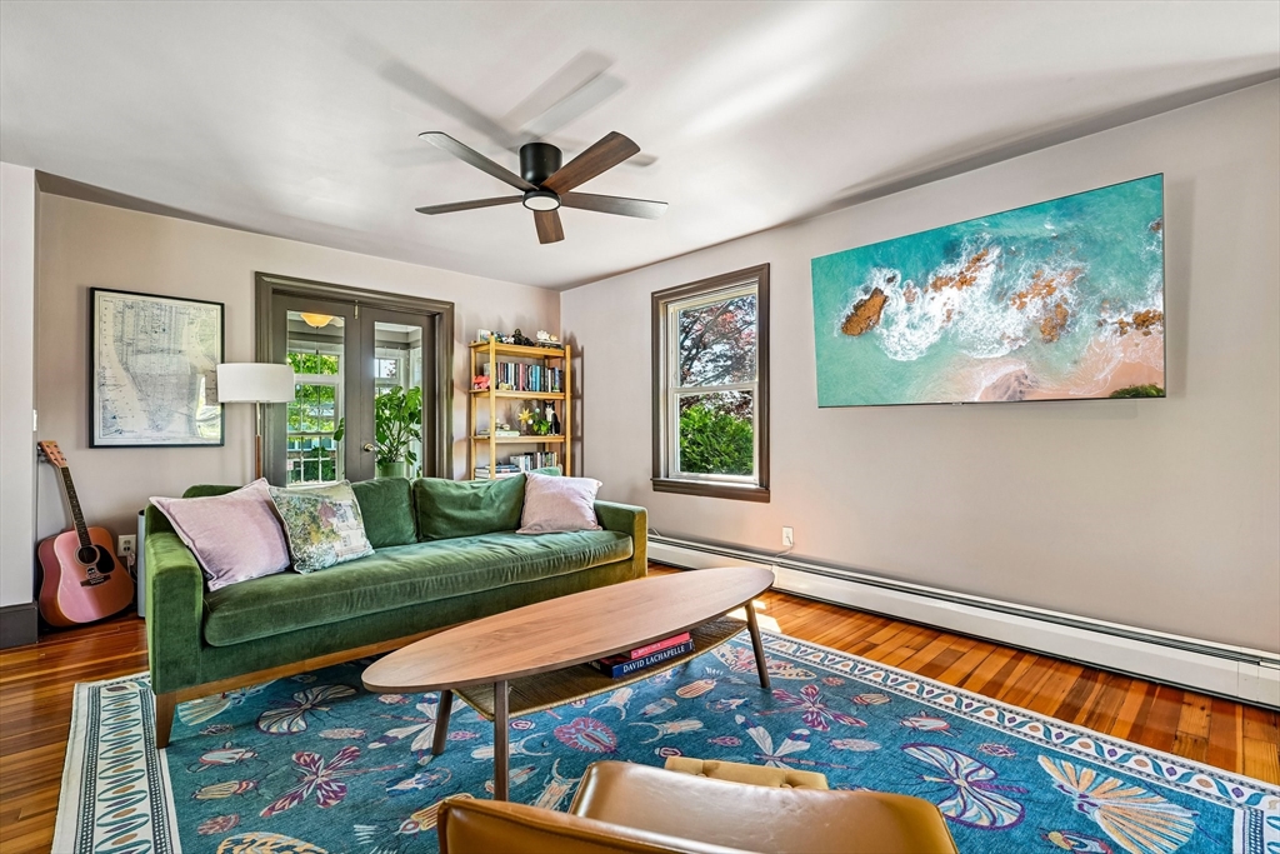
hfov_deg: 96.7
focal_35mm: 16
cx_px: 640
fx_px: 569
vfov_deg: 73.8
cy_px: 427
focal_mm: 16
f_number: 8
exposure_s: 1/5
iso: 400
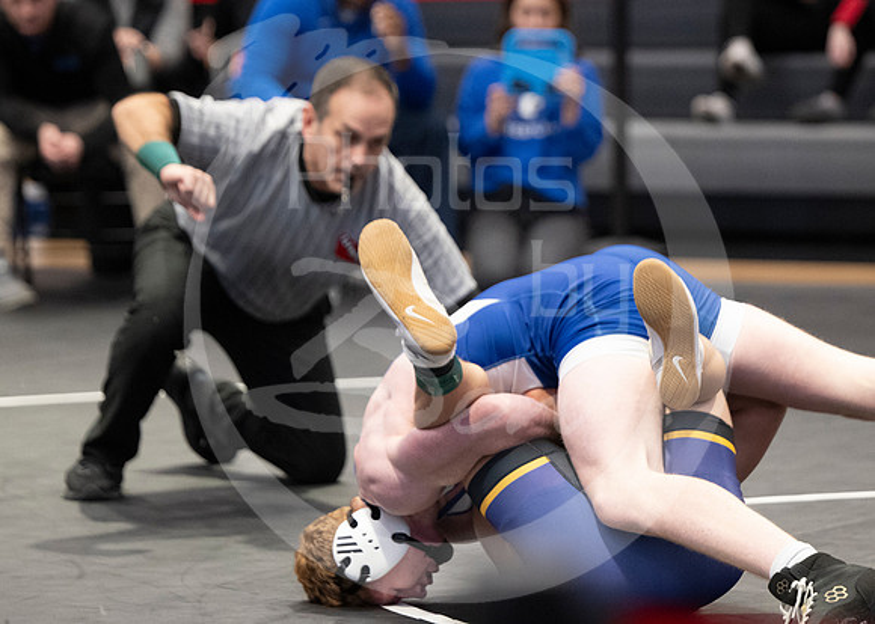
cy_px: 391
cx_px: 516
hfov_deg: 8.9
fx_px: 5603
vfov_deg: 6.4
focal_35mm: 226
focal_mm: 130
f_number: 2.8
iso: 3200
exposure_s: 1/1000
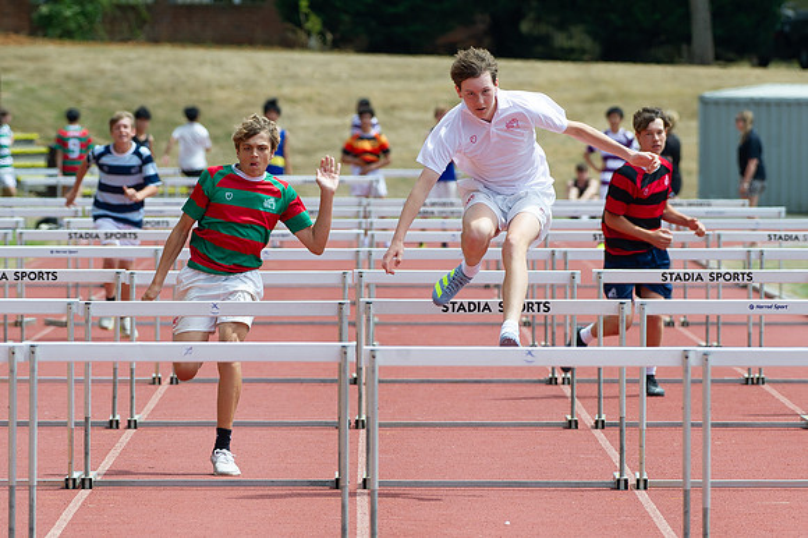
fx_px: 9018
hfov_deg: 5.1
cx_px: 503
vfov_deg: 3.4
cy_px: 178
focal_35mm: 402
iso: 200
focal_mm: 240
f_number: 5.6
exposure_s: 1/800
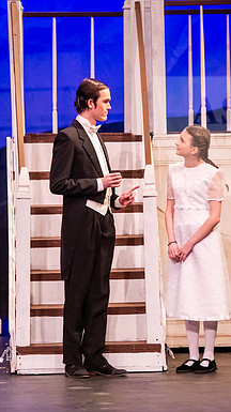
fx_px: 2499
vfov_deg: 9.4
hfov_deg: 5.3
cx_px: 120
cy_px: 206
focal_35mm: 229
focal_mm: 145
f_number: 3.2
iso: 4000
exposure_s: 1/200
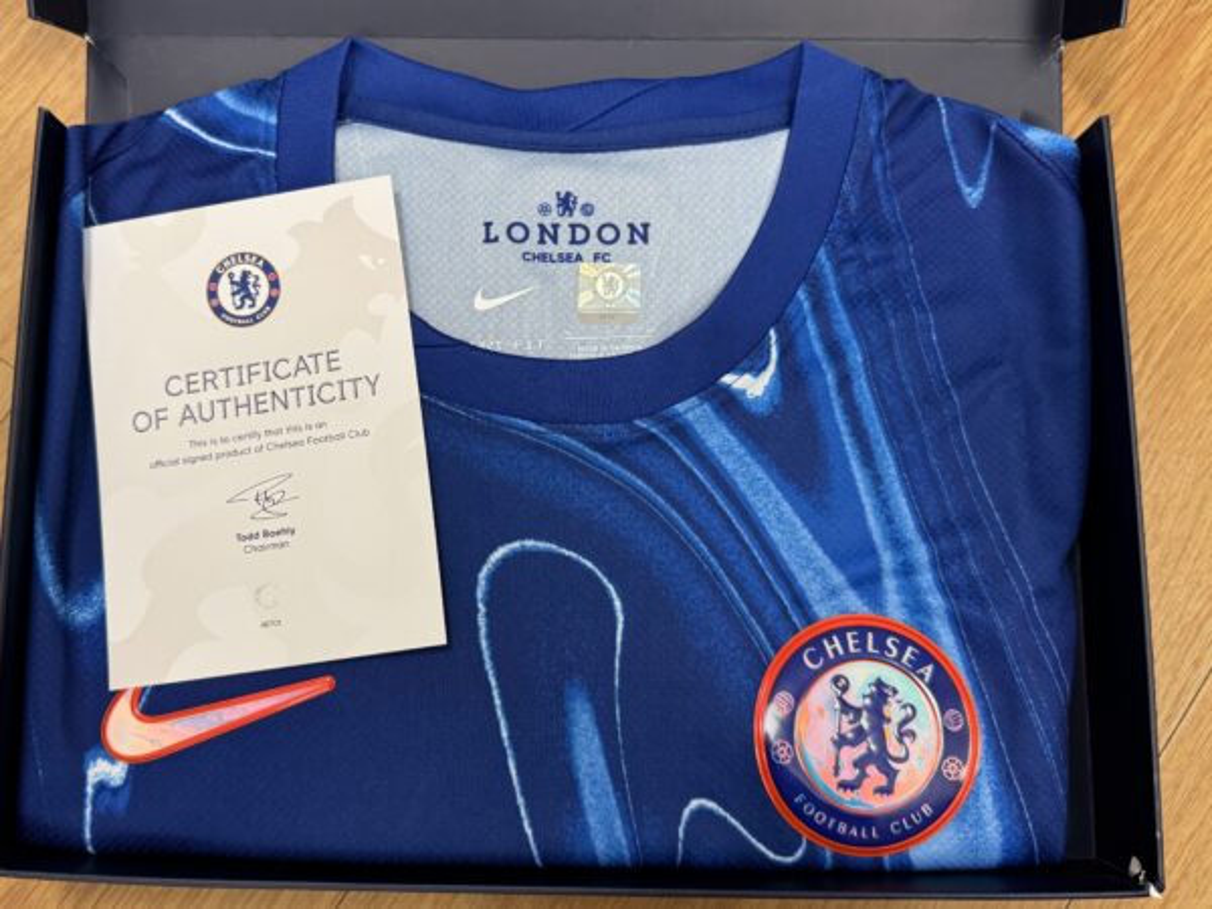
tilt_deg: -80.0
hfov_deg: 71.6
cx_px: 606
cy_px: 454
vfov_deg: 56.8
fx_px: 840
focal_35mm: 24
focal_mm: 6.76
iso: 160
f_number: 1.78
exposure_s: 1/120
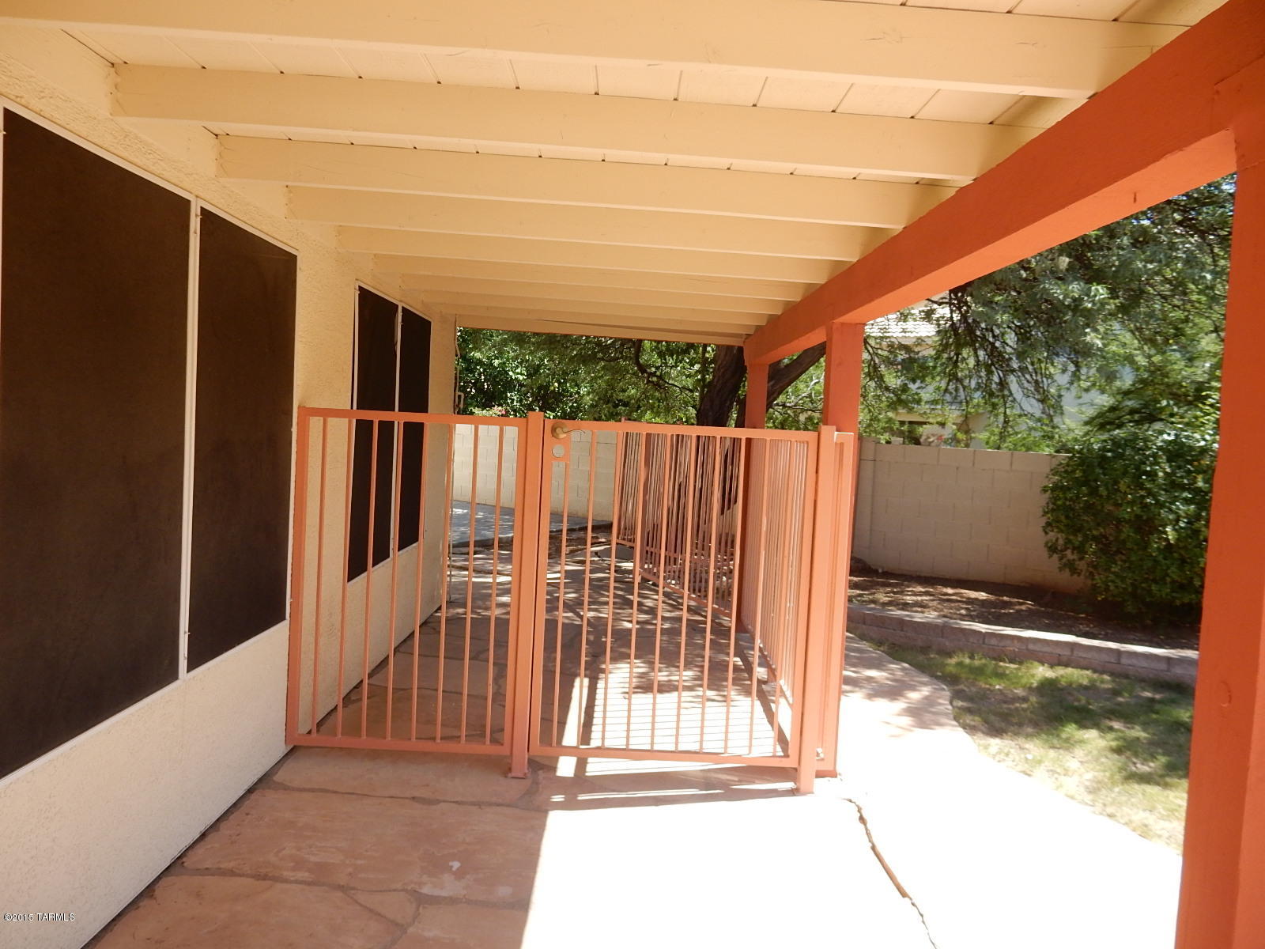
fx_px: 914
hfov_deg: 69.4
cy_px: 474
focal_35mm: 25
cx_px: 632
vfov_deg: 54.9
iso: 125
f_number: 3.7
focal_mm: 4.5
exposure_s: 1/320
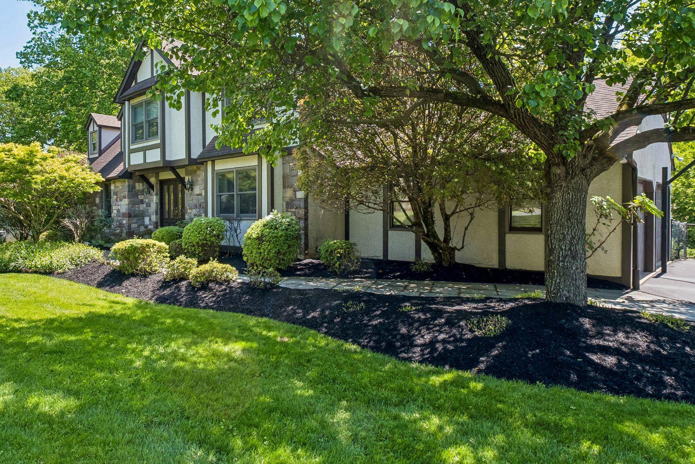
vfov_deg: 56.0
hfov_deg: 77.8
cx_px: 285
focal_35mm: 22
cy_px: 155
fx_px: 425
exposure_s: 1/90
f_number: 8
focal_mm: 10
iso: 250
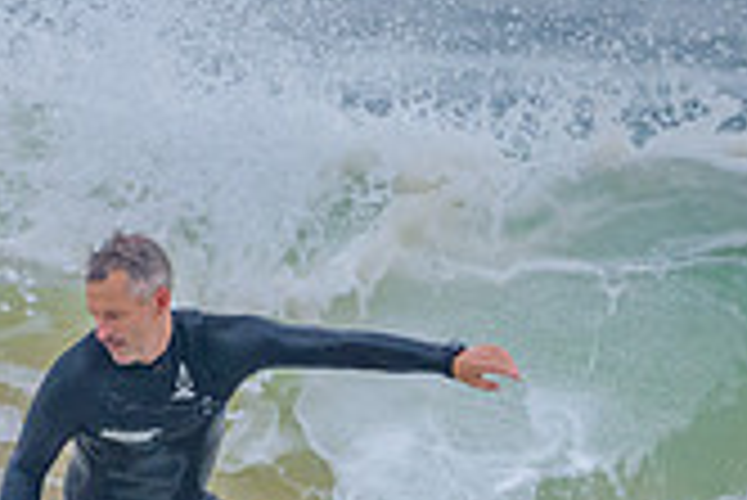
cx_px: 20
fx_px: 44484
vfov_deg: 0.6
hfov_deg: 1.0
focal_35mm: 2142
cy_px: 635
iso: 1250
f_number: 5.6
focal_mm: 500
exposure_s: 1/2000
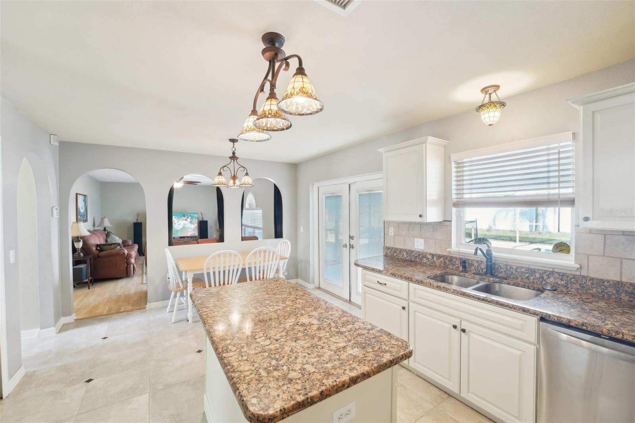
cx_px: 318
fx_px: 247
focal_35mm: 14
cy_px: 212
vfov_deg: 81.2
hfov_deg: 104.3
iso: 200
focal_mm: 14
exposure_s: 1/5
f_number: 8
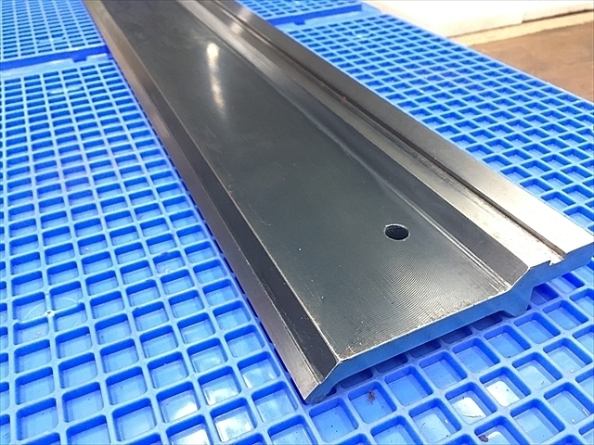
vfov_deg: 48.2
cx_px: 297
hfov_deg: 61.7
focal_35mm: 29
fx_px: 498
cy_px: 222
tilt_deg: -37.8
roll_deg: +3.1
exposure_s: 1/24
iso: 200
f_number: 2.2
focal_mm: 4.15
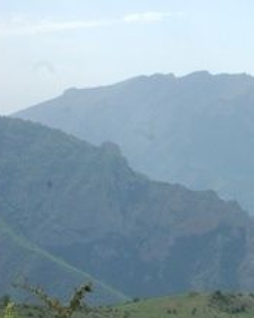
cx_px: 425
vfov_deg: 17.4
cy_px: 224
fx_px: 1034
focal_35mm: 110
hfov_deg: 13.0
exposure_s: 1/500
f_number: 11
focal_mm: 28
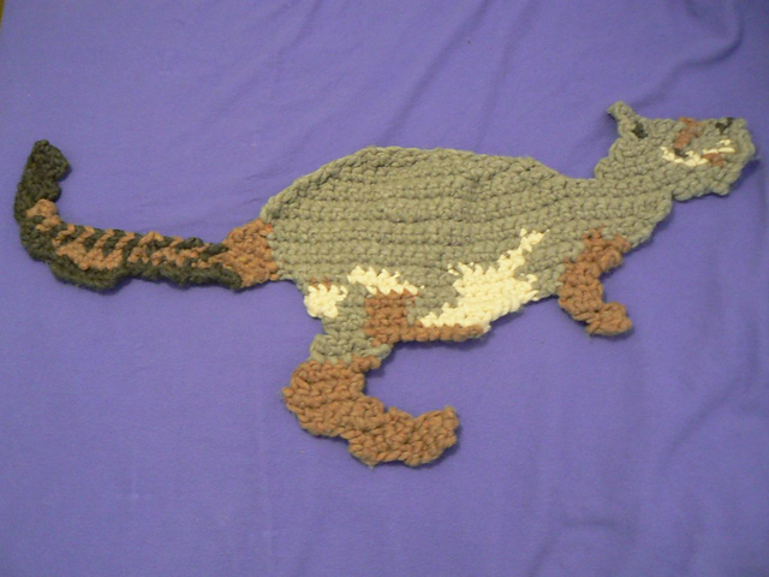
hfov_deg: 51.4
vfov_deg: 39.7
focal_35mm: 36
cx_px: 384
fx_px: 800
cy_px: 288
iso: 200
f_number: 2.8
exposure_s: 1/8
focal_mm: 6
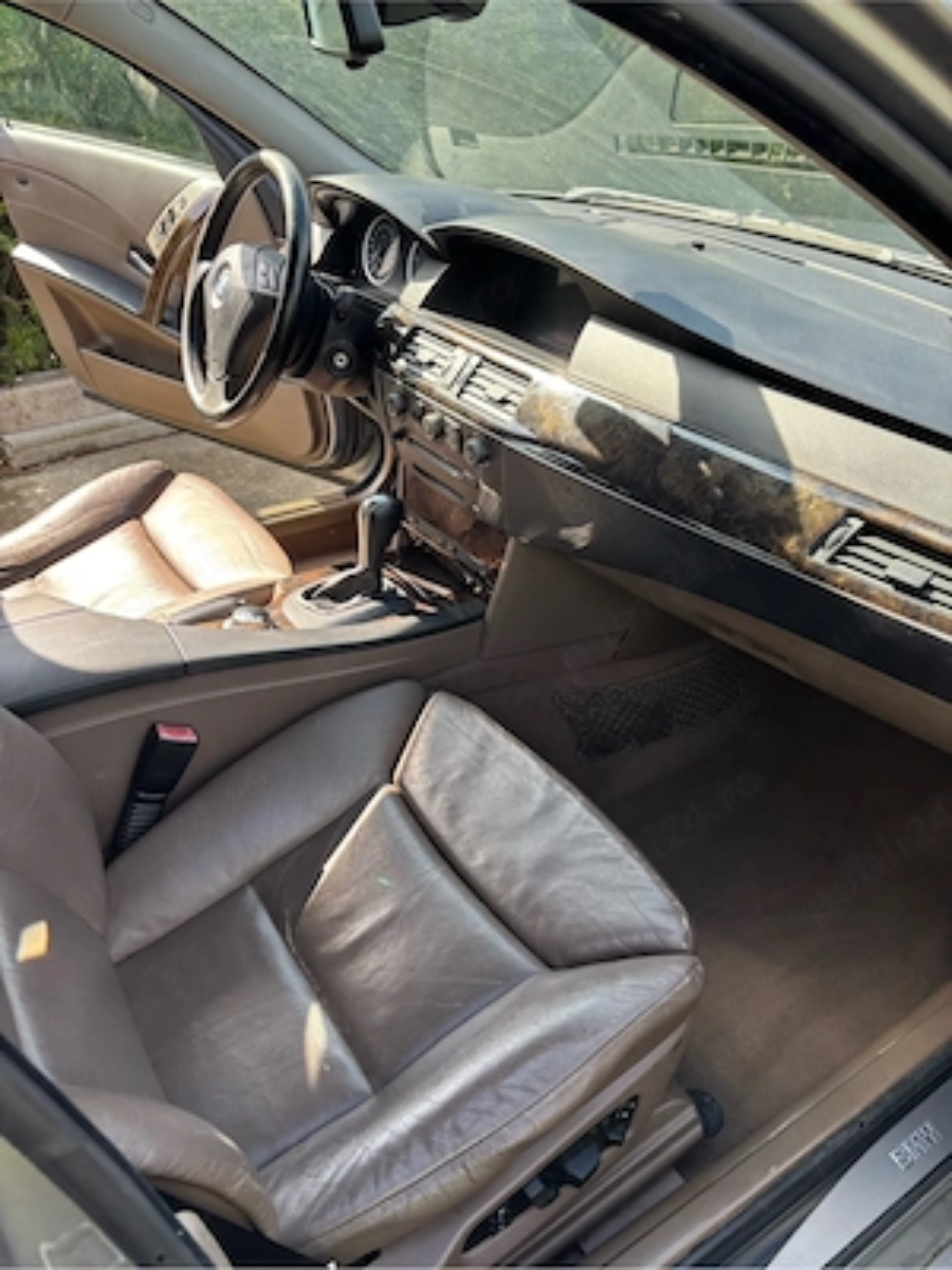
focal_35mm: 26
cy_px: 635
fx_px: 953
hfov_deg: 53.1
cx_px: 476
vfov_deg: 67.3
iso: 40
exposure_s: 1/222
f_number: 1.6
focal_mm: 5.96
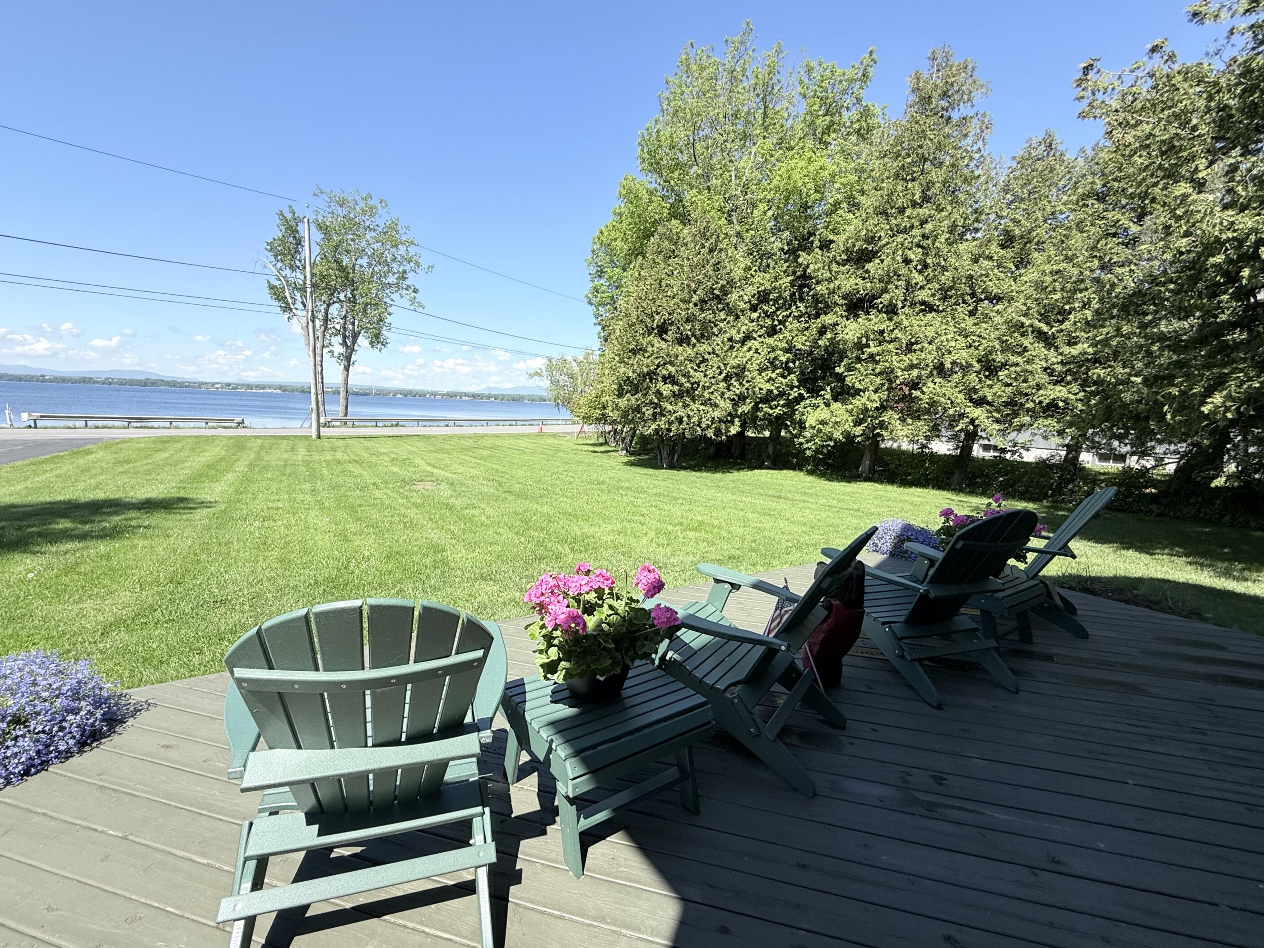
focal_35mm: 15
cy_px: 486
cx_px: 596
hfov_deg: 98.1
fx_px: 548
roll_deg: -2.1
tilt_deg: -7.4
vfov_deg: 81.7
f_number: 2.2
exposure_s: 1/1259
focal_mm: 2.22
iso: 50
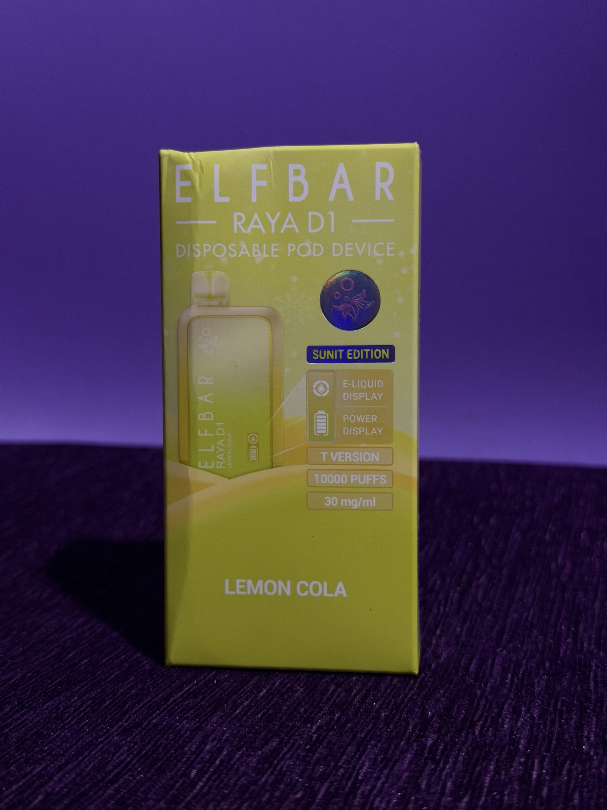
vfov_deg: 39.7
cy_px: 405
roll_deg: -0.2
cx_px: 304
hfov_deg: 30.3
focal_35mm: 48
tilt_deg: -8.8
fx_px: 1122
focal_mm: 6.76
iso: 250
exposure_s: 1/42
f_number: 1.78
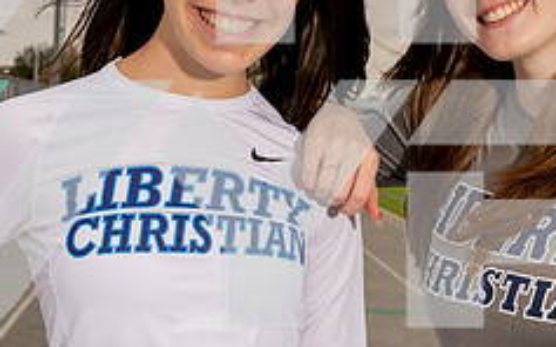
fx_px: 1363
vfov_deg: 14.5
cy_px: 205
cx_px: 361
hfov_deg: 23.0
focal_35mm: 90
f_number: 8
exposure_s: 1/250
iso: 250
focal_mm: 36
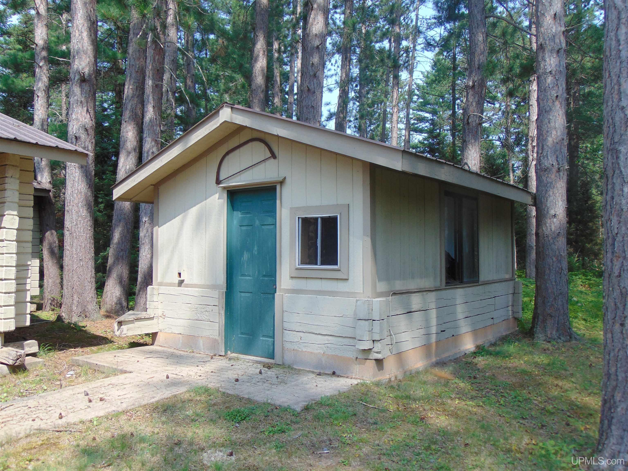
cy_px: 236
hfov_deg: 60.0
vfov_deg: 46.8
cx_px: 314
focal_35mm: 30
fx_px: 544
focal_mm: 5.4
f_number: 3.1
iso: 80
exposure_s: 1/400
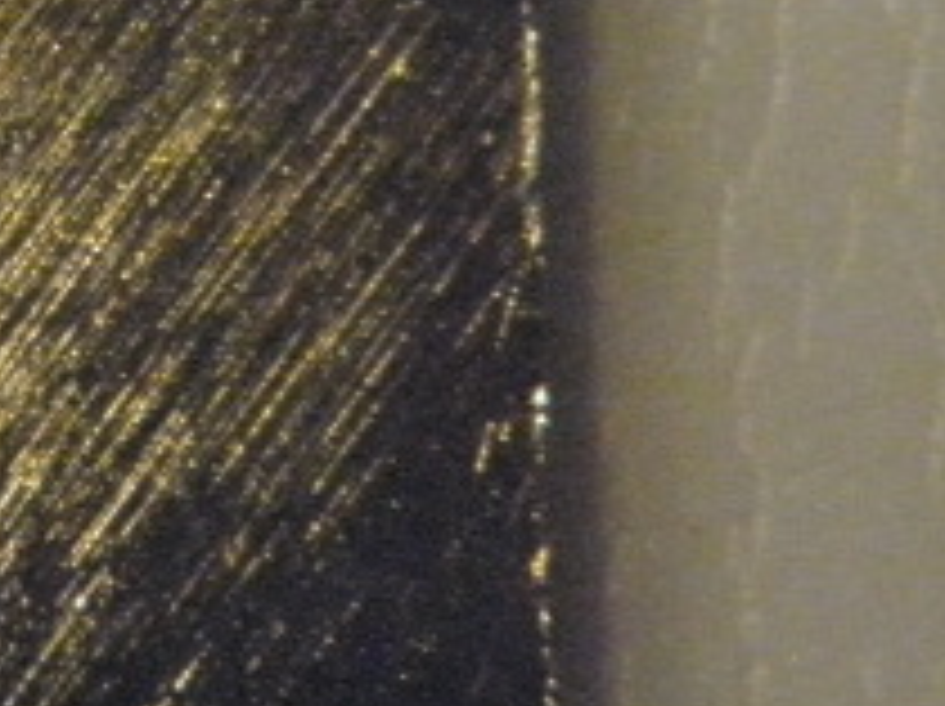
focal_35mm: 244
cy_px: 85
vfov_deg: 6.1
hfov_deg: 8.0
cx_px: -450
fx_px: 6653
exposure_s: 1/250
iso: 1600
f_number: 4.4
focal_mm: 14.3
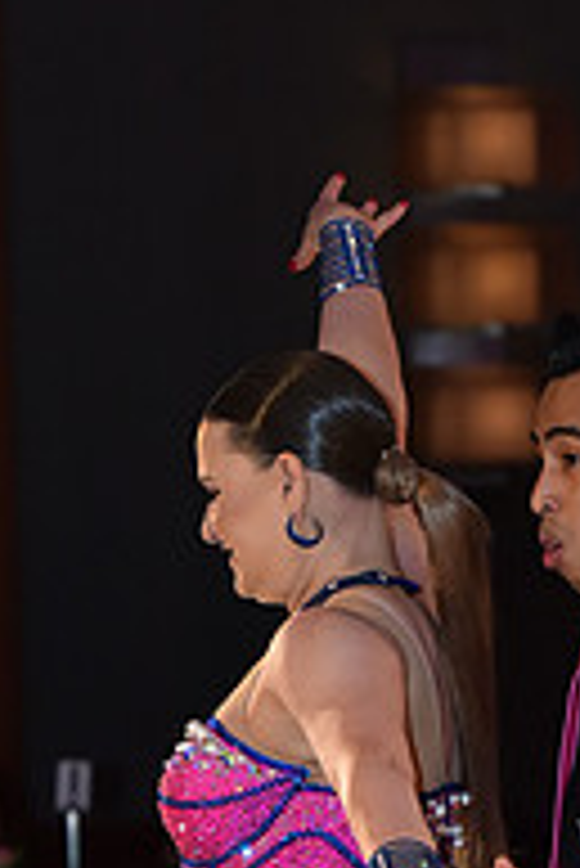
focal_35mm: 361
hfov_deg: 3.8
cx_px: 461
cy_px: 1079
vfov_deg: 5.7
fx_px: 8708
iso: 2000
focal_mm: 120
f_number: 5
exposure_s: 1/320
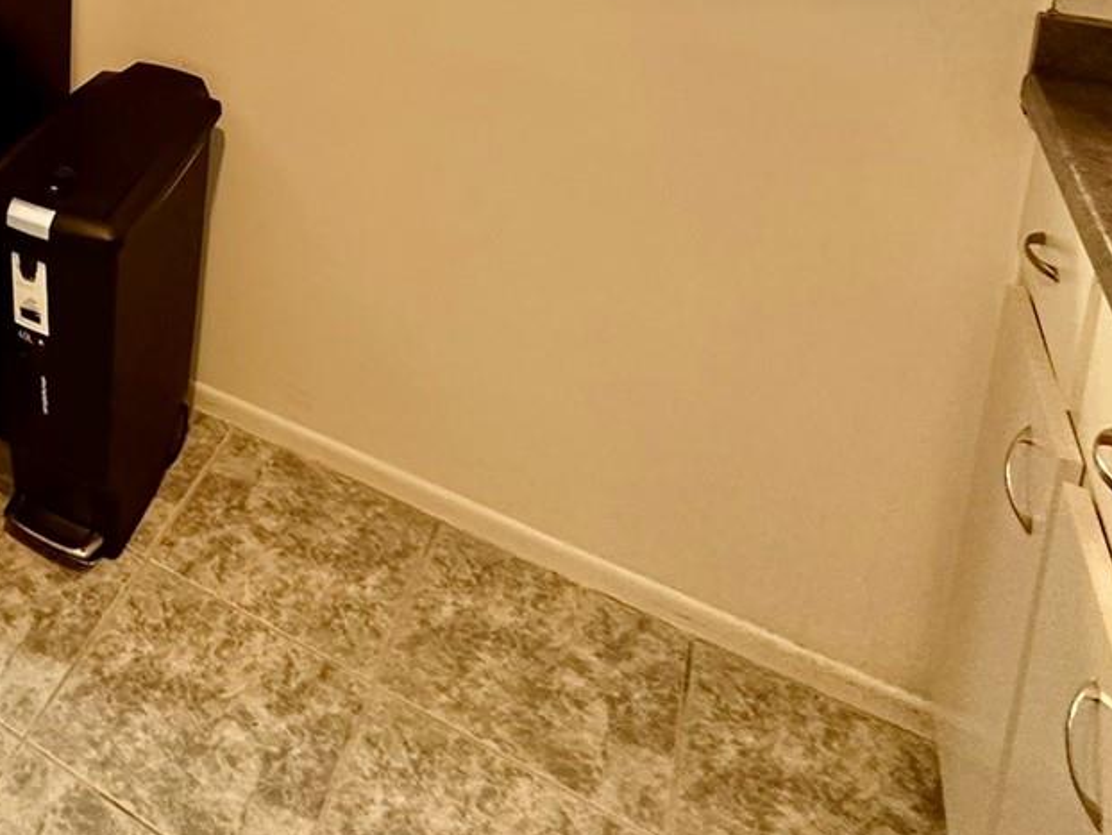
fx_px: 1157
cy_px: -215
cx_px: -41
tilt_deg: -10.1
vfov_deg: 31.7
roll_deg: -1.0
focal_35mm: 36
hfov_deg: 42.9
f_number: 2.2
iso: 250
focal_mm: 2.22
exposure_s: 1/60
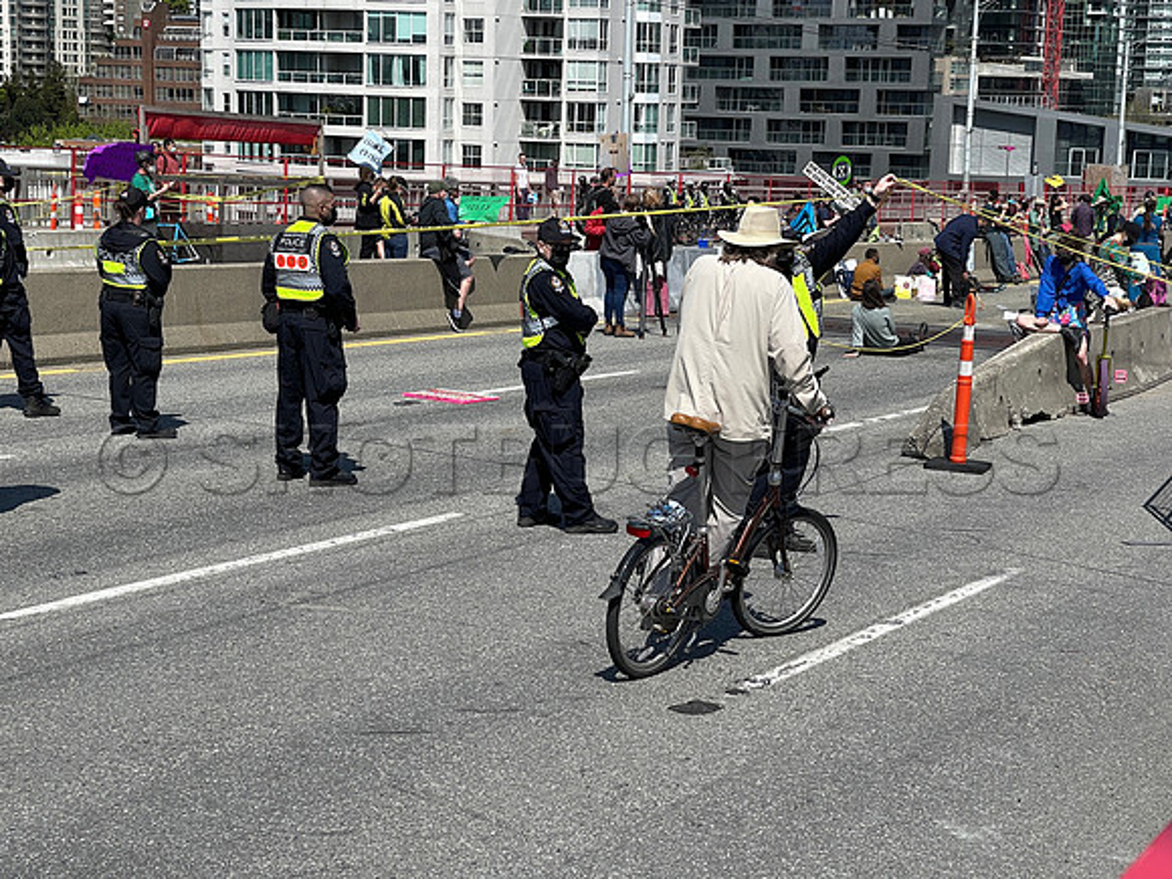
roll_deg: -1.3
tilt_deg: -9.8
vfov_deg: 22.9
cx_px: 586
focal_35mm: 64
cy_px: 440
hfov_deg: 30.3
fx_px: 2167
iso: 20
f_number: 2.2
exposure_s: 1/2660
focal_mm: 7.5
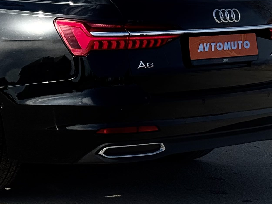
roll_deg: +0.3
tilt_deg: -3.7
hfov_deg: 12.6
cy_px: 21
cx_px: -14
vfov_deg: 9.5
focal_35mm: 155
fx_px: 1218
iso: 64
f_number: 1.78
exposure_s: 1/7937
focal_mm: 6.76
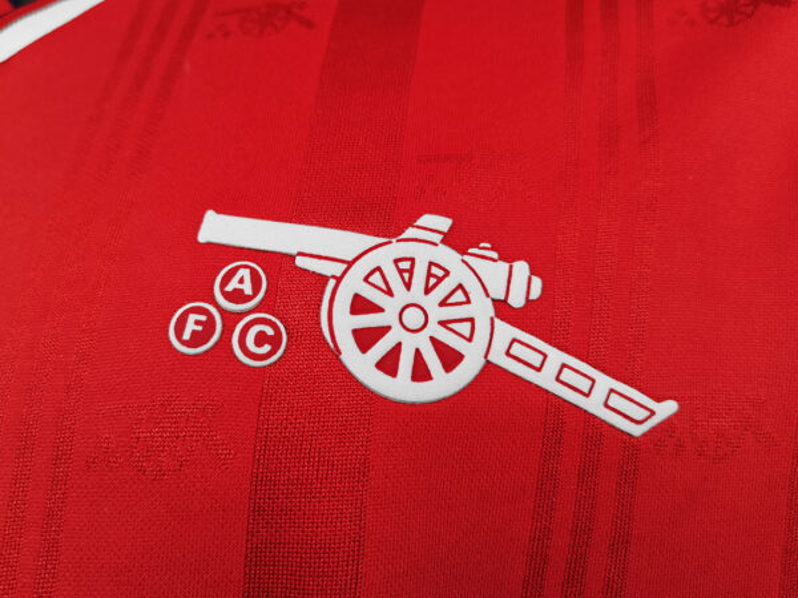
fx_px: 599
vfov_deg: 53.1
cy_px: 299
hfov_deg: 67.3
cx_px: 399
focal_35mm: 26
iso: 125
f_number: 1.8
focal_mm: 5.58
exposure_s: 1/100
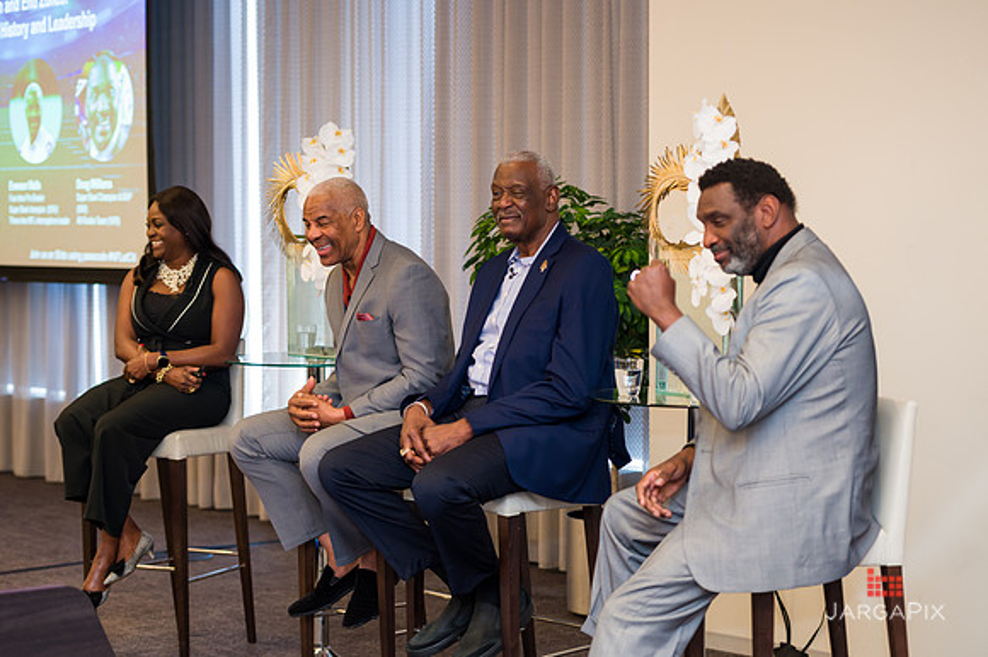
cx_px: 494
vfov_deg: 15.9
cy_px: 328
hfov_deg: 23.7
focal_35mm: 86
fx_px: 2359
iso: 800
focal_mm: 86
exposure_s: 1/200
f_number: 3.2
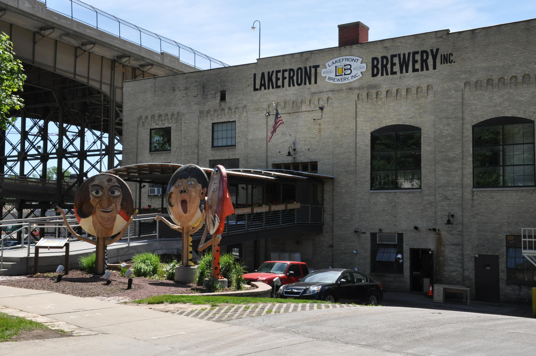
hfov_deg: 43.7
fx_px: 669
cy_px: 178
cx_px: 268
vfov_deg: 29.8
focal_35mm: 45
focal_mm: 30
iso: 800
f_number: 13
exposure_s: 1/640
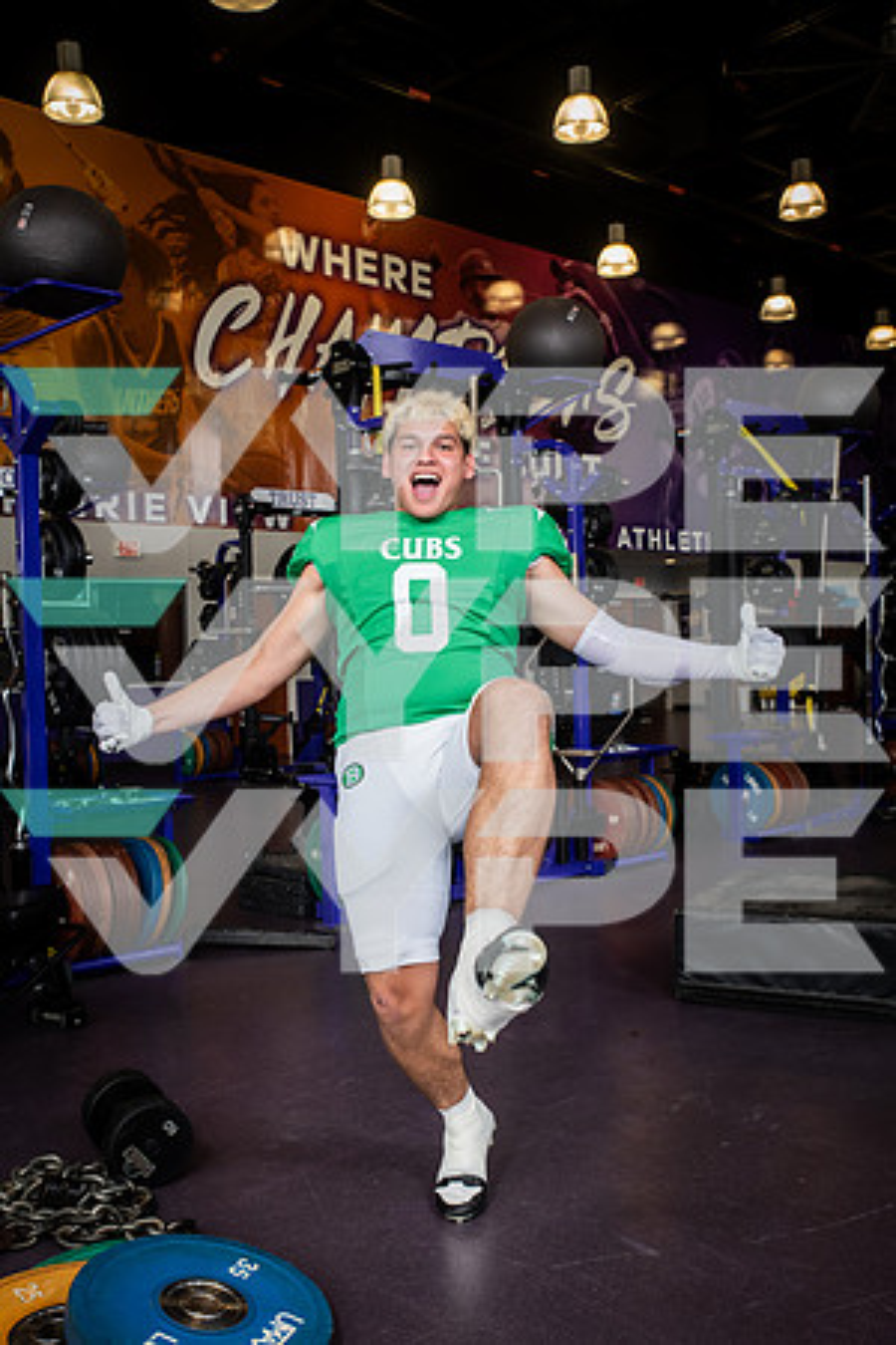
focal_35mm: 35
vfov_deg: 54.4
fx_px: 1307
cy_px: 672
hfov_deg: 37.9
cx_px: 448
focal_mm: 35
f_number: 7.1
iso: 800
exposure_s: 1/250
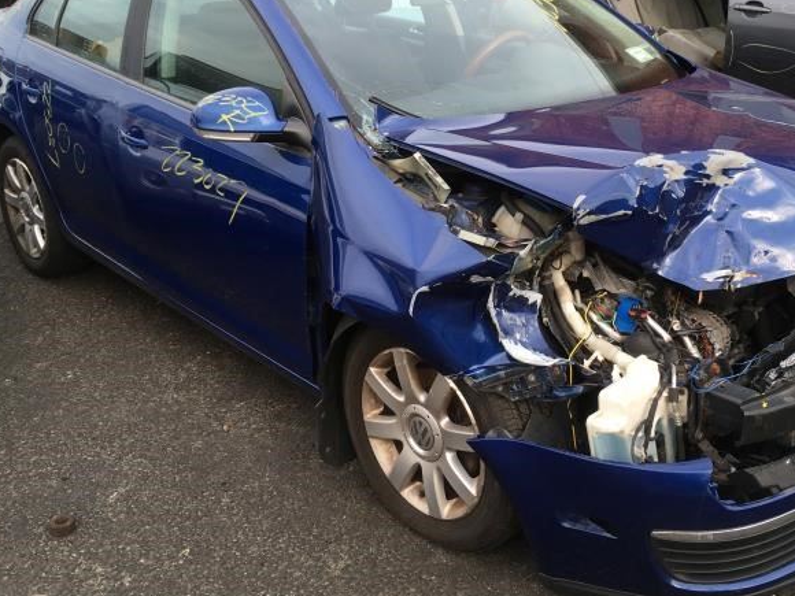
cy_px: 206
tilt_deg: -14.6
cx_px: 488
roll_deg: -0.4
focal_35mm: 40
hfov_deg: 46.5
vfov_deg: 35.7
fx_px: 919
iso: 25
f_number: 2.2
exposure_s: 1/126
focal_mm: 4.15
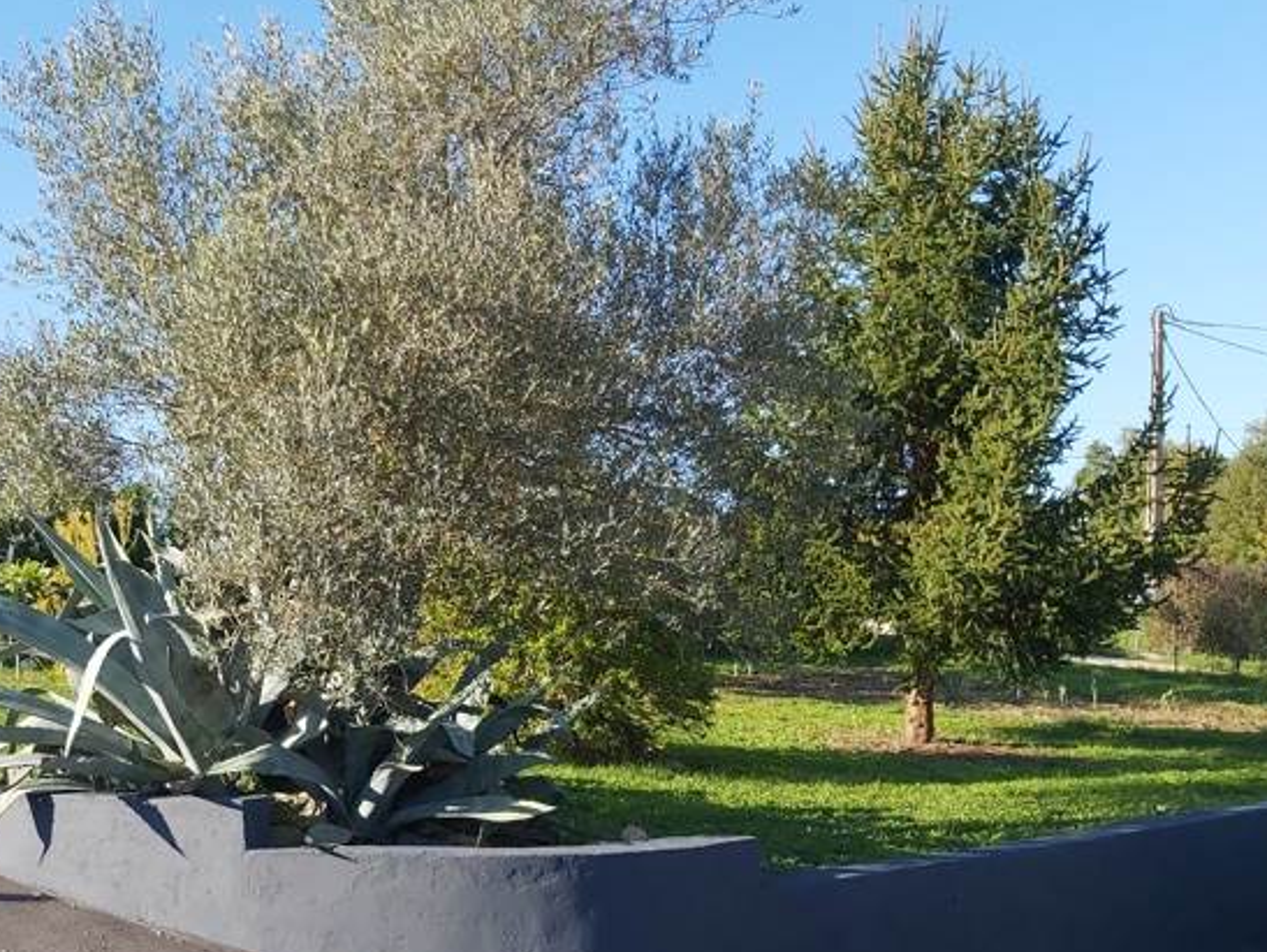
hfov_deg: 47.7
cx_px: 371
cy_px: 681
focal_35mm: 38
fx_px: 1392
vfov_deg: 37.1
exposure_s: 1/1008
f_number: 1.7
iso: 64
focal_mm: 3.92
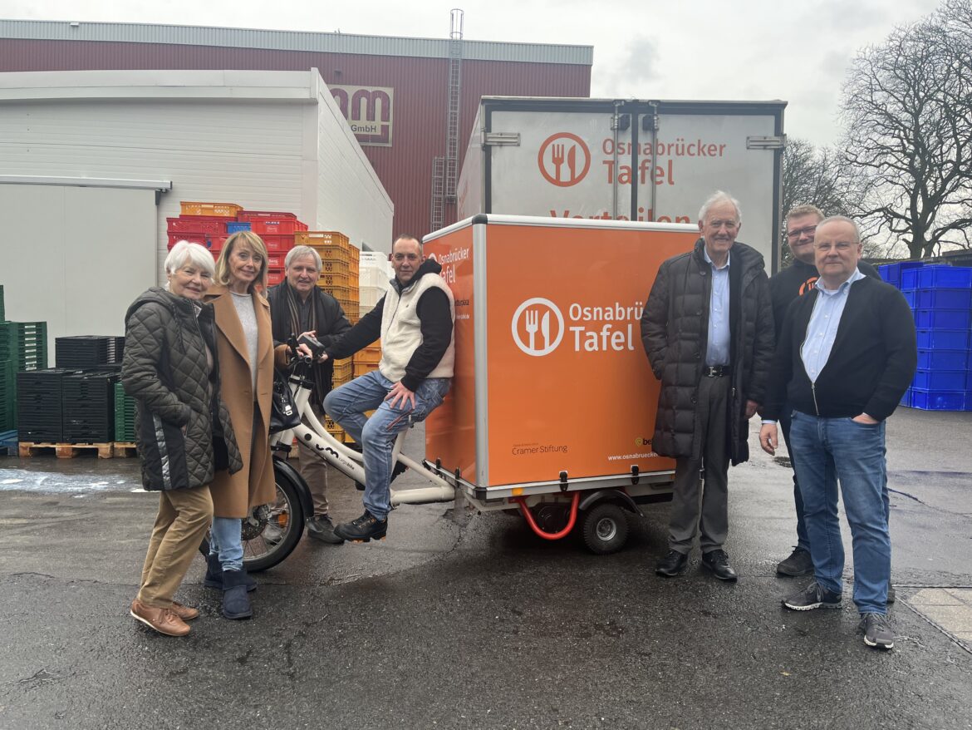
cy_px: 365
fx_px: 730
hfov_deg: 67.3
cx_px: 486
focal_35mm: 26
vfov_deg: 53.1
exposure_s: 1/428
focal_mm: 5.1
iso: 50
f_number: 1.6
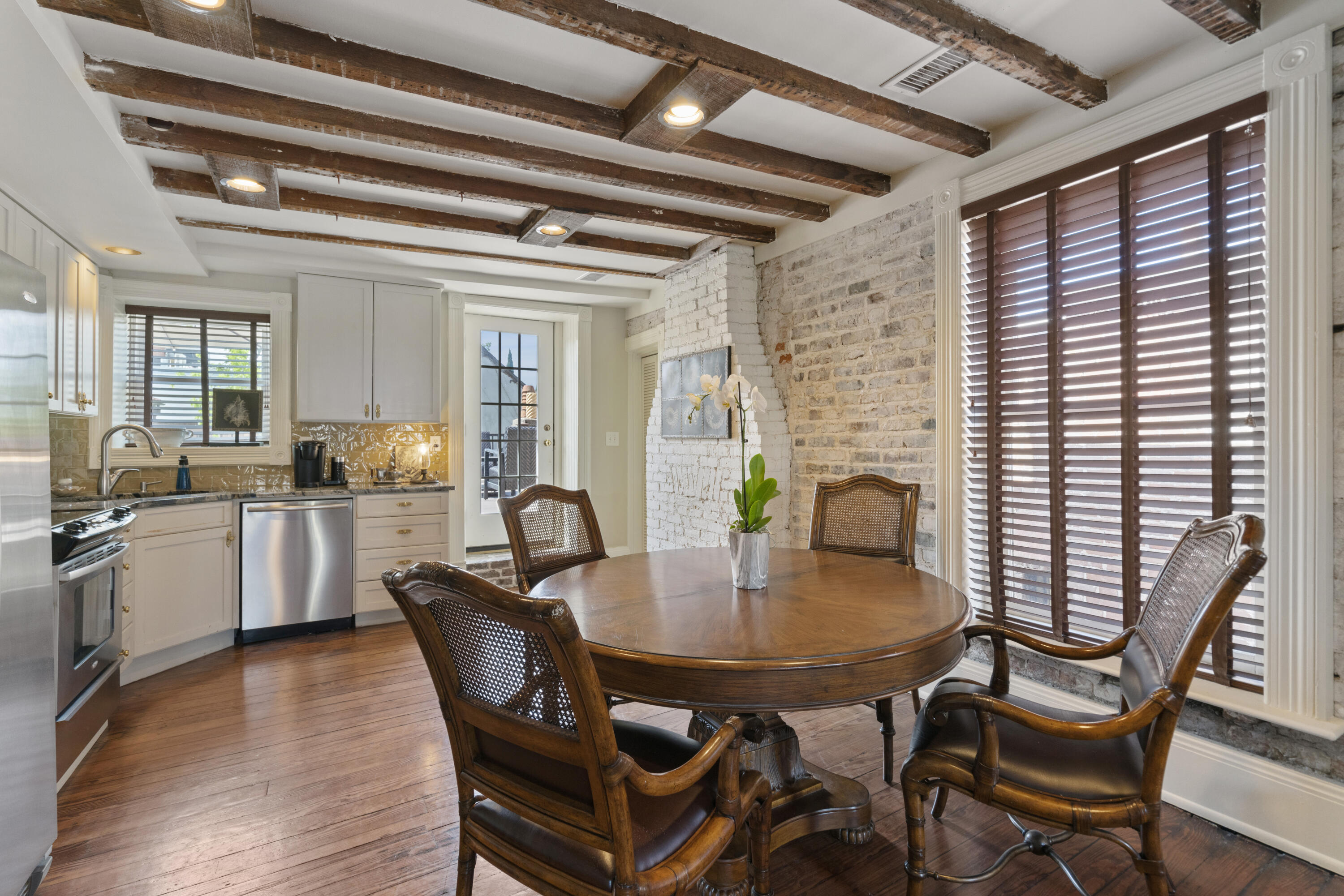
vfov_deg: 73.8
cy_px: 448
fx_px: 597
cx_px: 672
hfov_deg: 96.7
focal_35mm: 16
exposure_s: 1/8
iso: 640
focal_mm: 16
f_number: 8
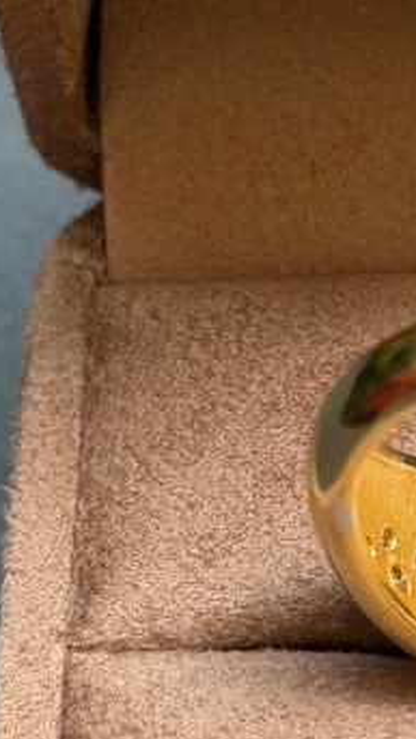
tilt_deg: -44.9
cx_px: 509
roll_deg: +1.4
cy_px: 360
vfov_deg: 11.8
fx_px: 3588
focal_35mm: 183
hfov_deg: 6.6
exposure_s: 1/140
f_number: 1.78
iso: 64
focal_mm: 6.76
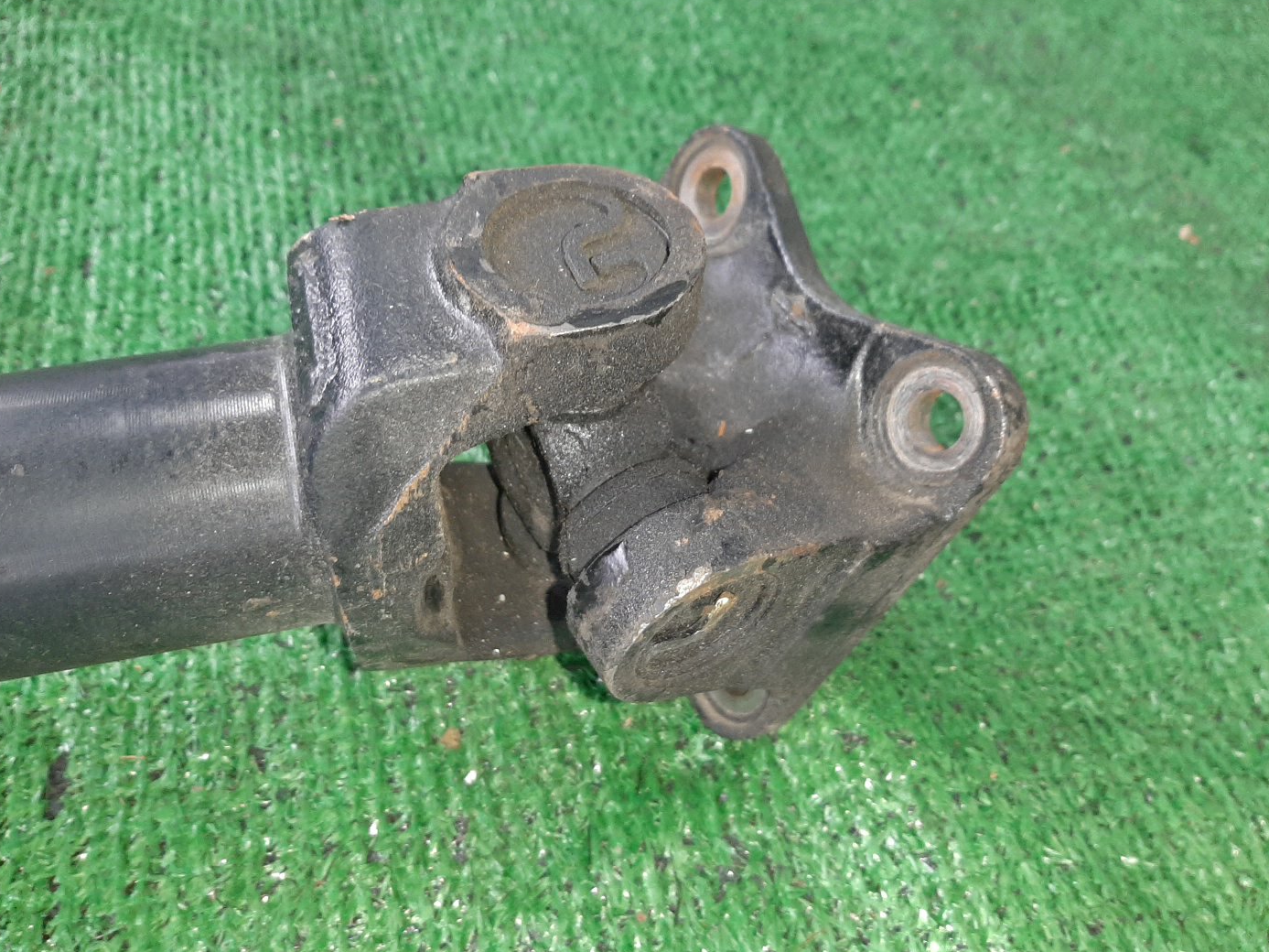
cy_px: 481
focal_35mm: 27
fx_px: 990
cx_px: 617
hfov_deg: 65.3
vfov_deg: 51.3
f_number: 1.7
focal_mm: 3.93
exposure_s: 1/50
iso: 216
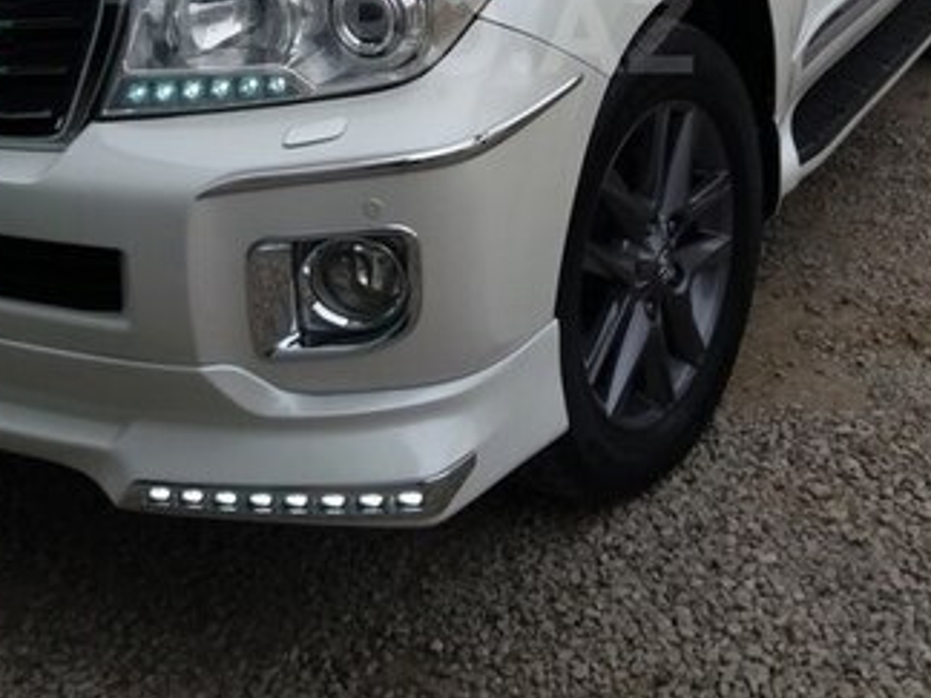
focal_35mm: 57
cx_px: 399
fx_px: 1533
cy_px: 30
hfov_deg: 33.7
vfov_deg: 24.7
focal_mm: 3.7
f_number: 1.9
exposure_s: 1/226
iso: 64
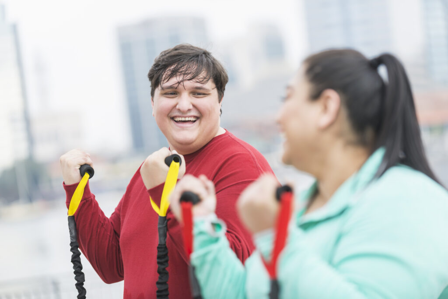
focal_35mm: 120
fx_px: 1493
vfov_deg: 11.4
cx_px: 224
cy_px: 150
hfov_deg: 17.1
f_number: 2.8
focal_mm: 120
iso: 250
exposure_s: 1/500
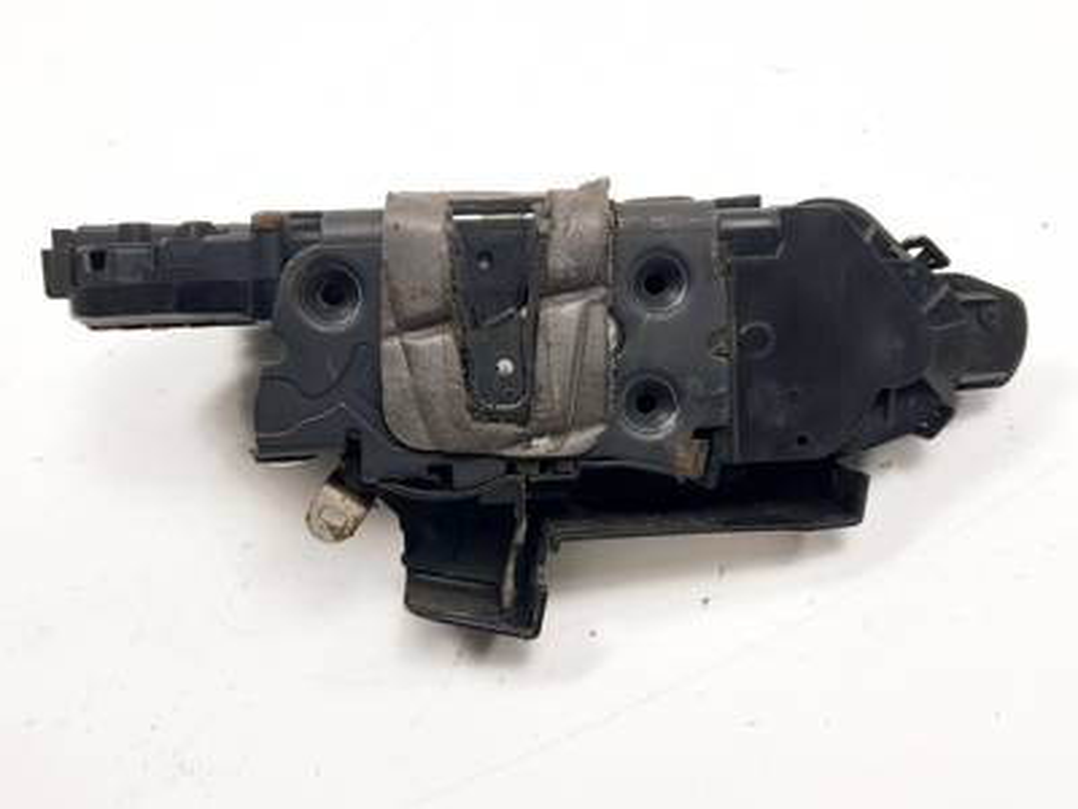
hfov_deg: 67.3
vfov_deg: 53.1
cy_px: 404
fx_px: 810
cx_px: 539
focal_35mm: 26
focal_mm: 4.3
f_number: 2.4
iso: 50
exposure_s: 1/444
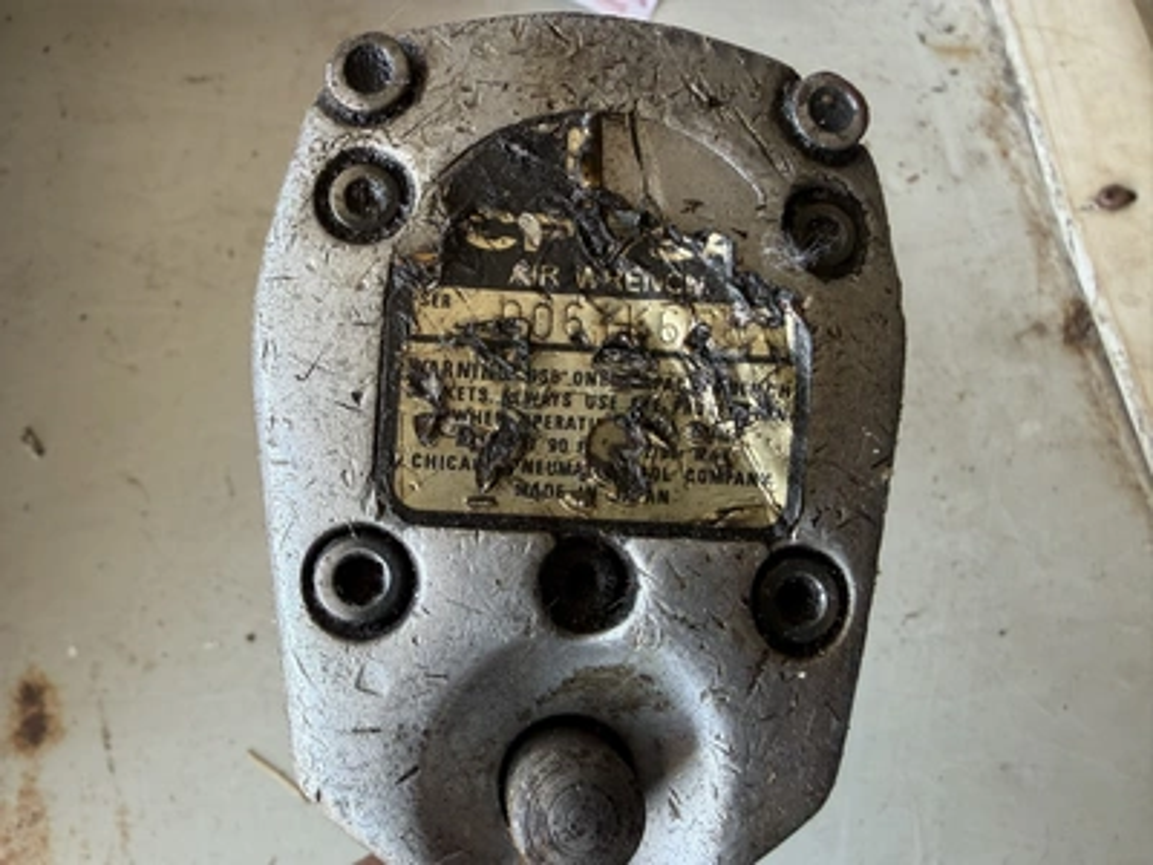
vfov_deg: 56.8
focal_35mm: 24
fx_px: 799
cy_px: 432
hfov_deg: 71.6
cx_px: 576
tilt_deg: -73.8
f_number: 2.2
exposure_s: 1/121
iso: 100
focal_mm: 2.22
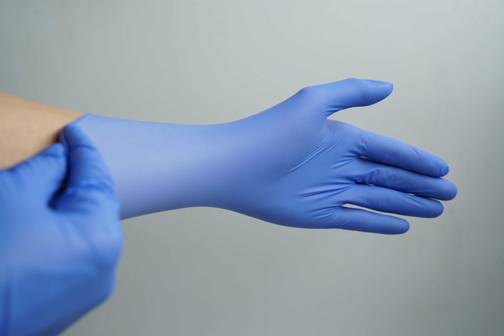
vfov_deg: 33.4
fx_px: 560
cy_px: 171
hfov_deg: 48.5
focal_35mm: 40
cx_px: 251
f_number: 5.6
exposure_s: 1/100
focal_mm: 39
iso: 100
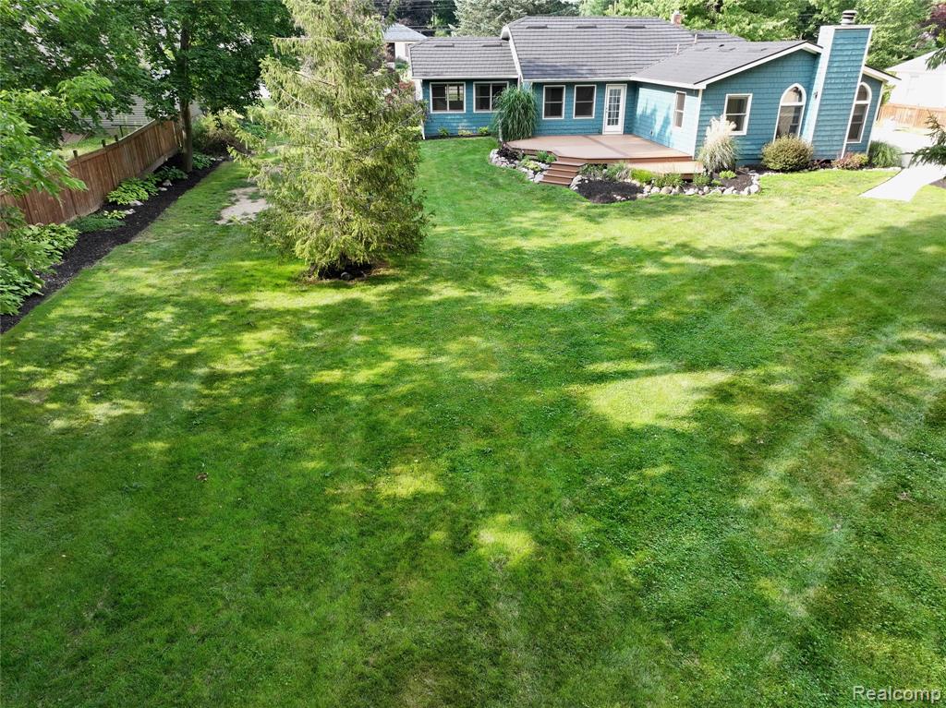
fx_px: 656
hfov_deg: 71.6
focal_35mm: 24
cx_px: 473
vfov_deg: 56.8
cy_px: 354
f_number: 3.2
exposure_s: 1/320
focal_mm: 12.29
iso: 200
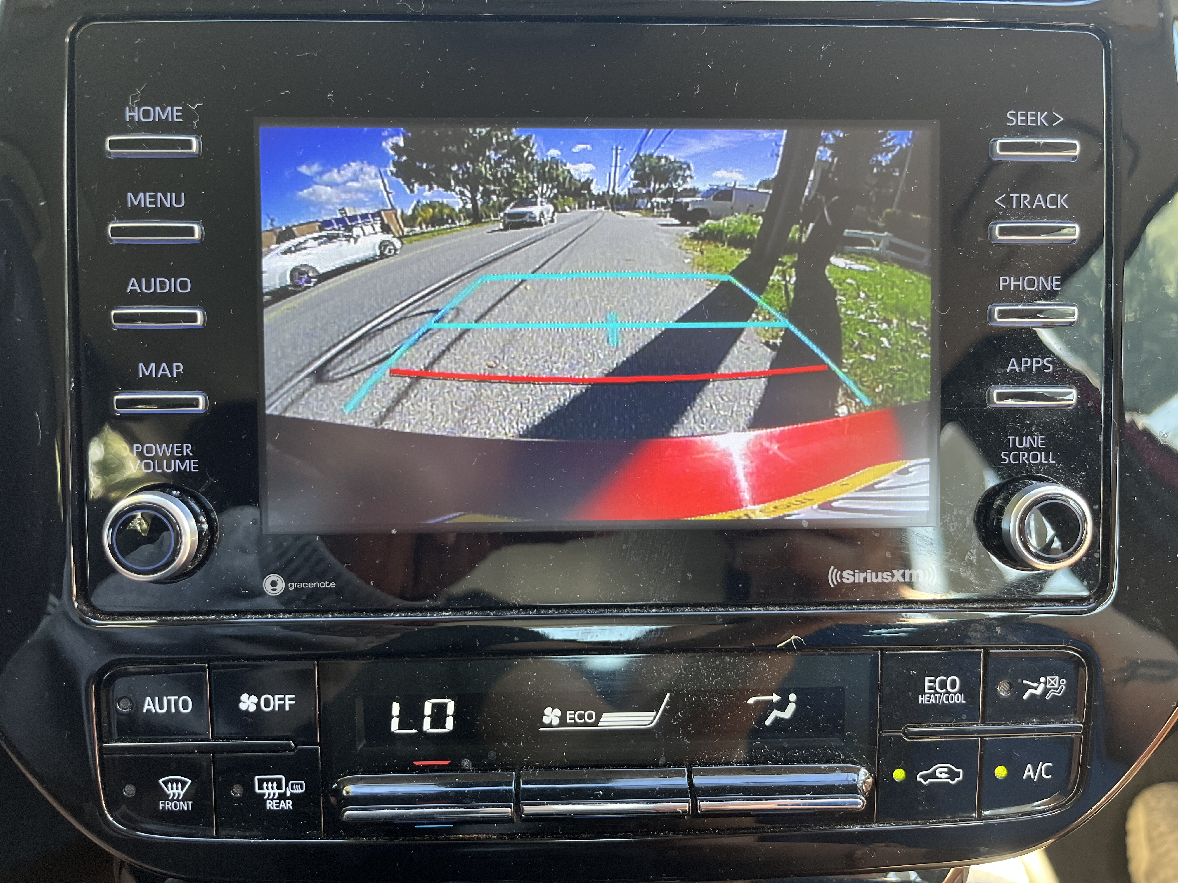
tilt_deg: -31.2
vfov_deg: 53.1
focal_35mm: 26
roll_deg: +0.6
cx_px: 589
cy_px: 442
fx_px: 885
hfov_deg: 67.3
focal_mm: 5.1
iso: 125
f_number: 1.6
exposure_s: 1/119
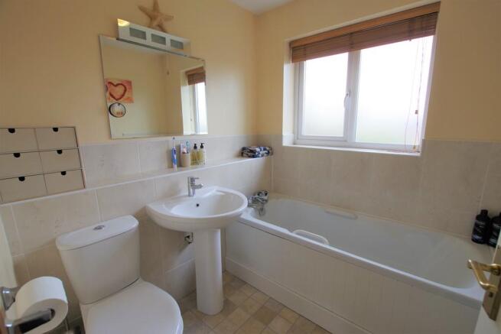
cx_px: 250
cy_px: 167
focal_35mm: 15
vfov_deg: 77.4
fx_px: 209
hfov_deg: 100.4
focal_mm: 10
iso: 200
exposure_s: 1/60
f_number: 5
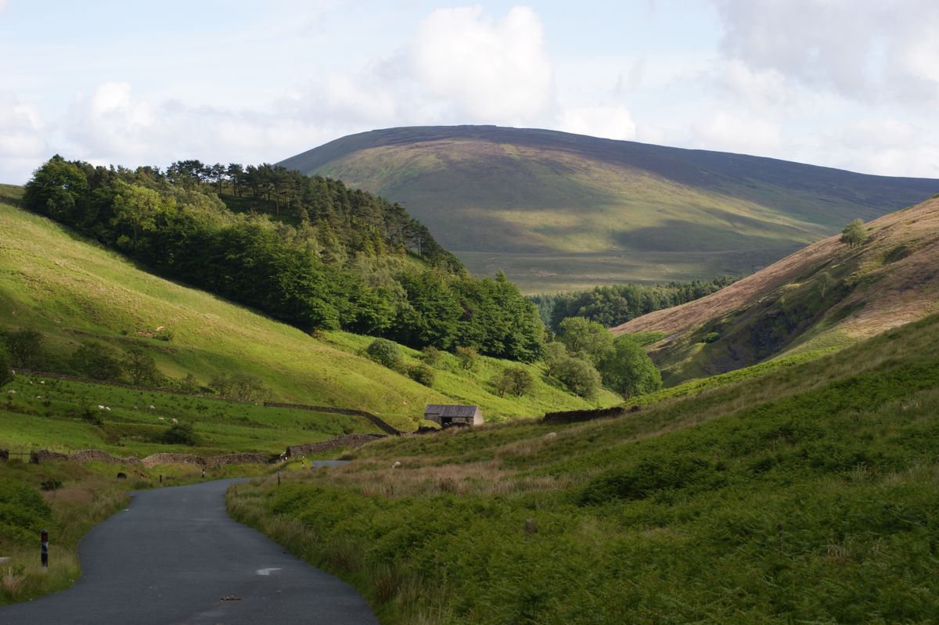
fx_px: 2151
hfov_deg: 24.6
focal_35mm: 82
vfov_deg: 16.5
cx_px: 470
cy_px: 312
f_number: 11
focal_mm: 55
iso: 200
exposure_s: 1/160
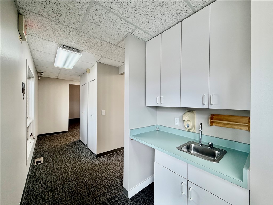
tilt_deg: -0.2
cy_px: 102
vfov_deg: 85.7
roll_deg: -0.1
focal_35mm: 14
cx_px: 136
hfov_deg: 102.1
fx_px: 110
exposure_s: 1/120
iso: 125
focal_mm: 2.22
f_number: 2.2
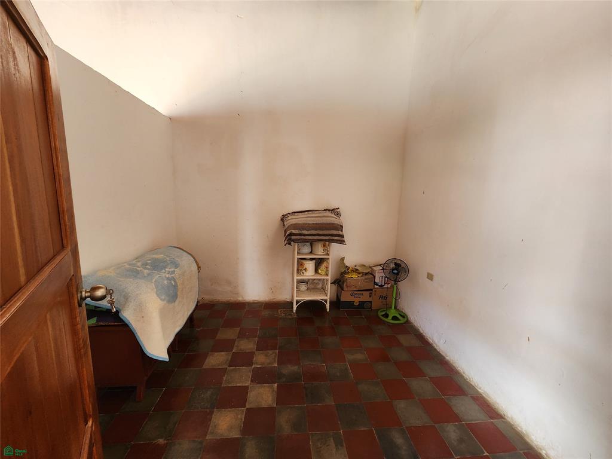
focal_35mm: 13
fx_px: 230
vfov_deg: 89.9
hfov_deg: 106.2
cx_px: 306
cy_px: 230
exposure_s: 1/60
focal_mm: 2.2
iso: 200
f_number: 2.2
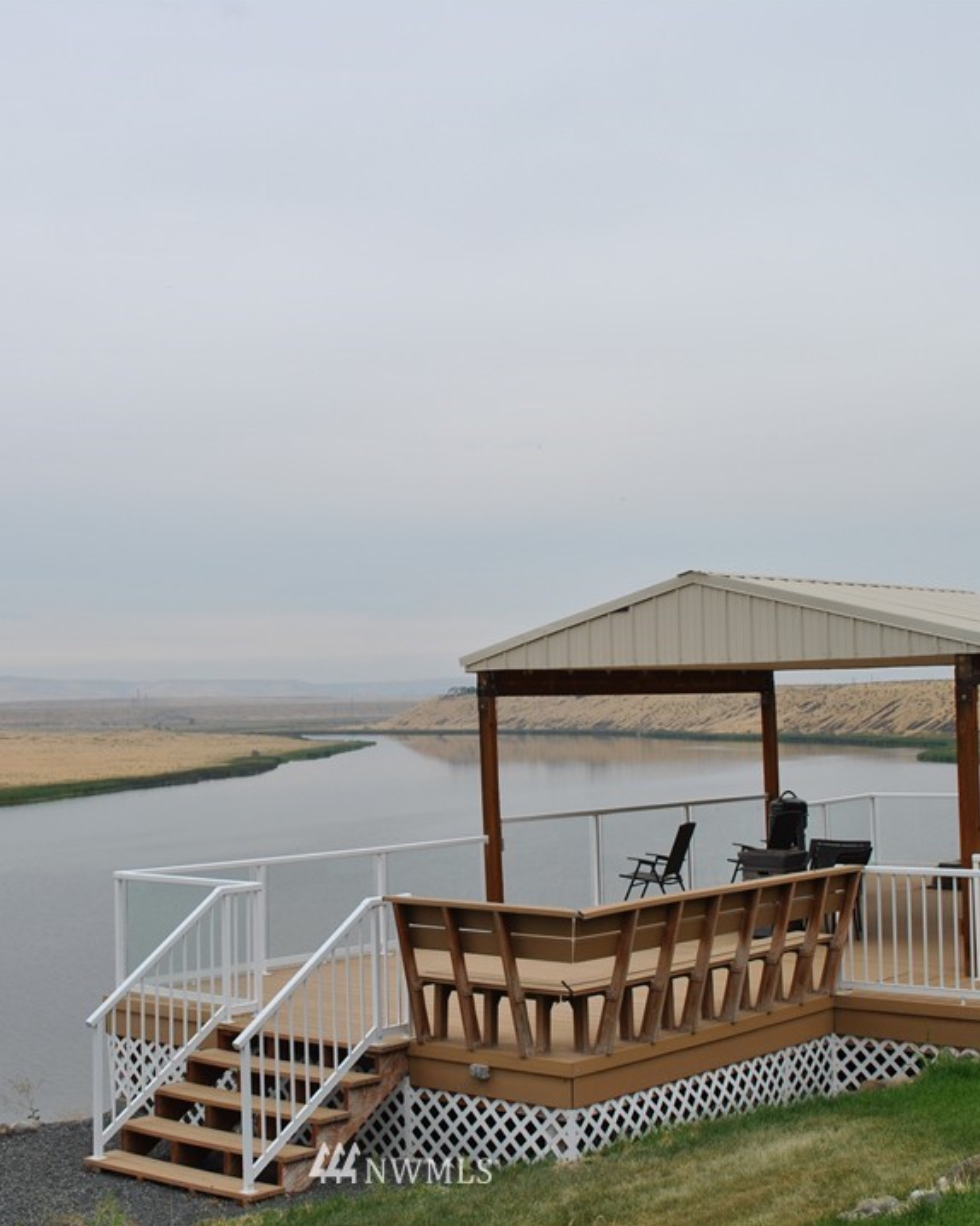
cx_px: 405
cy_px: 610
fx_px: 1850
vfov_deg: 36.7
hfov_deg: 29.6
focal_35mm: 51
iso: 100
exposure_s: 1/250
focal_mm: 24
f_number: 8
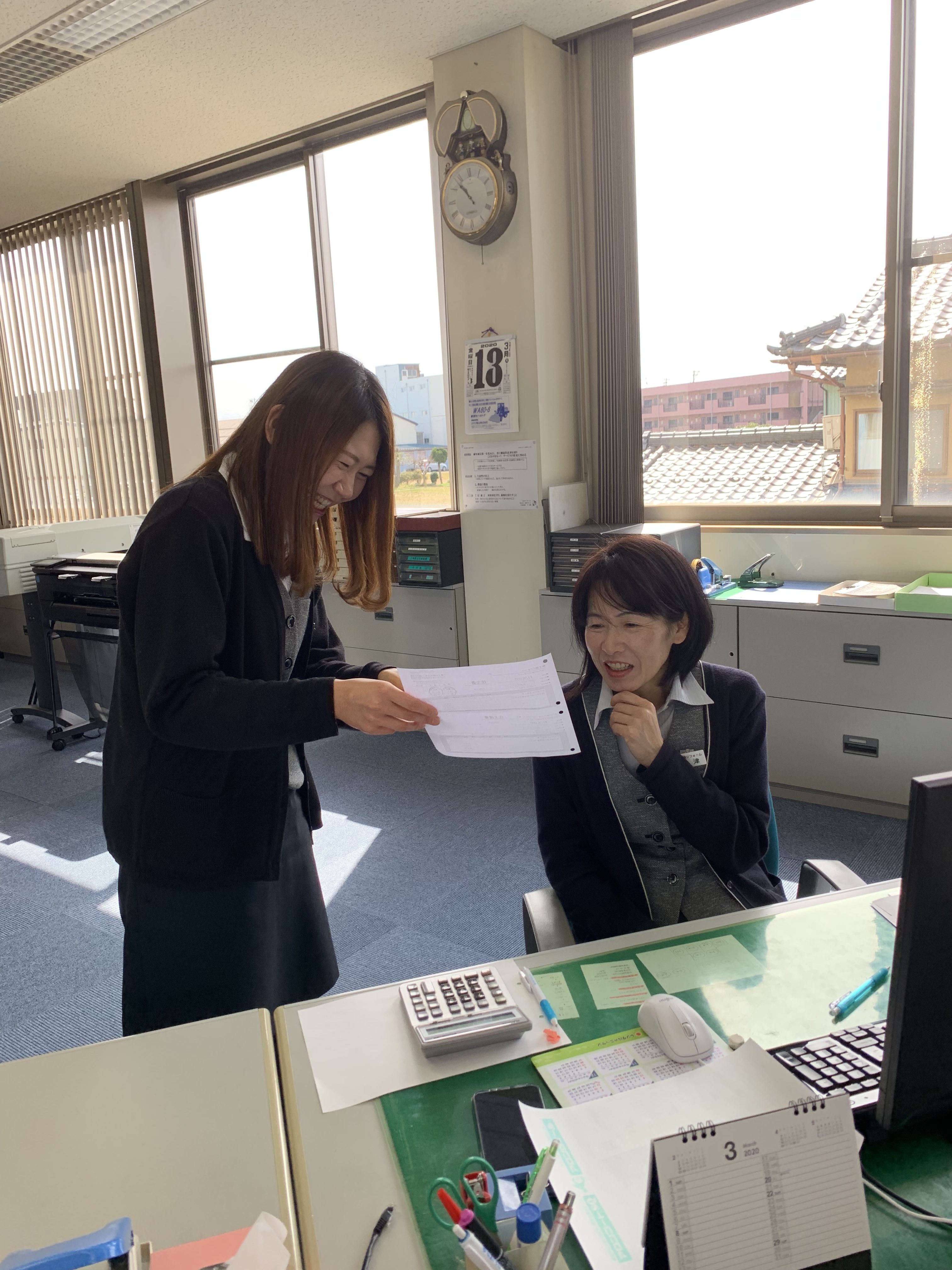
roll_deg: +4.4
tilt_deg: -8.4
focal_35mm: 26
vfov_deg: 67.3
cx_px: 476
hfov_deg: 53.1
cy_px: 635
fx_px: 953
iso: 25
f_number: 1.8
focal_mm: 4.25
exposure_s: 1/169
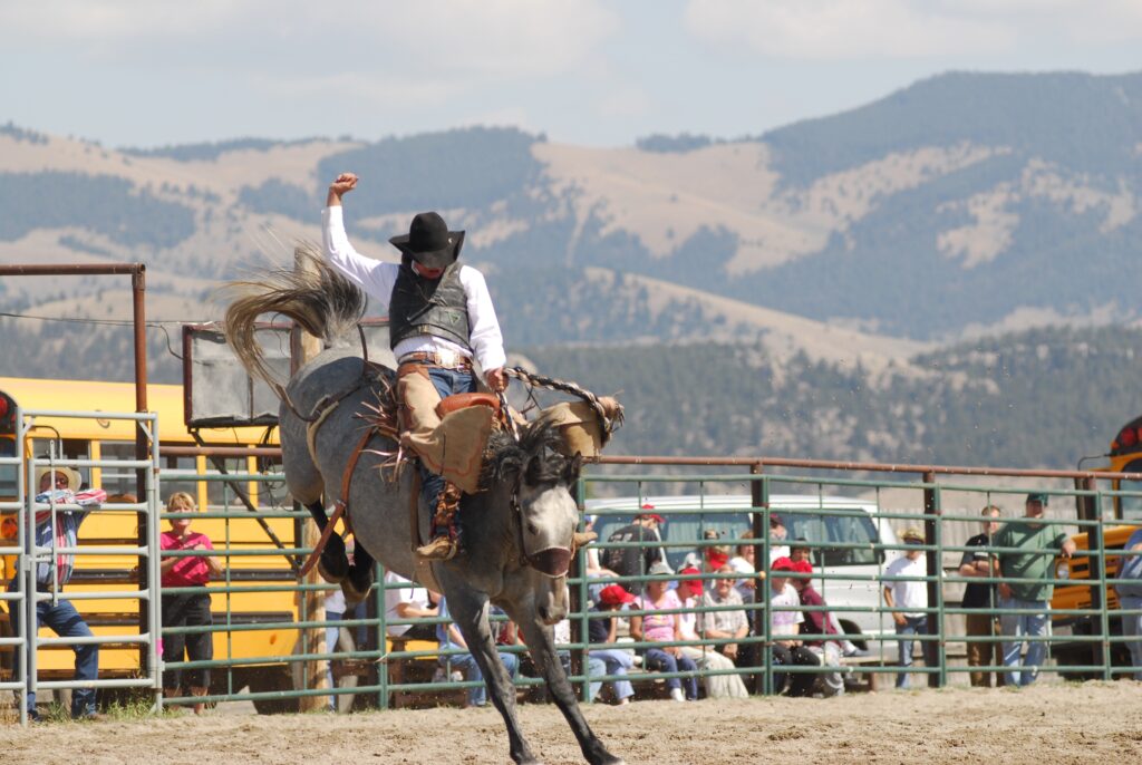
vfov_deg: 6.3
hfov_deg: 9.4
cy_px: 382
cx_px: 571
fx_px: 6909
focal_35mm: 218
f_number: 4.5
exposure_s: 1/1250
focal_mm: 145
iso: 160
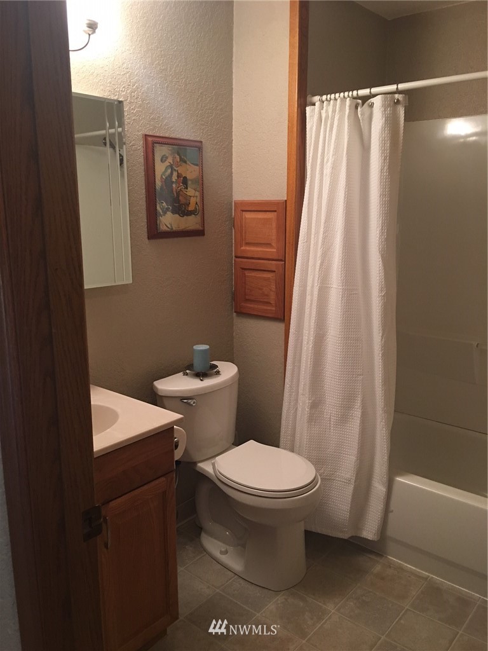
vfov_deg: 61.7
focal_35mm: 29
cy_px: 326
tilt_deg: -9.9
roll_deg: +0.0
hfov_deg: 48.2
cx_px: 244
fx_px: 545
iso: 64
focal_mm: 4.15
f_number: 2.2
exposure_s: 1/15
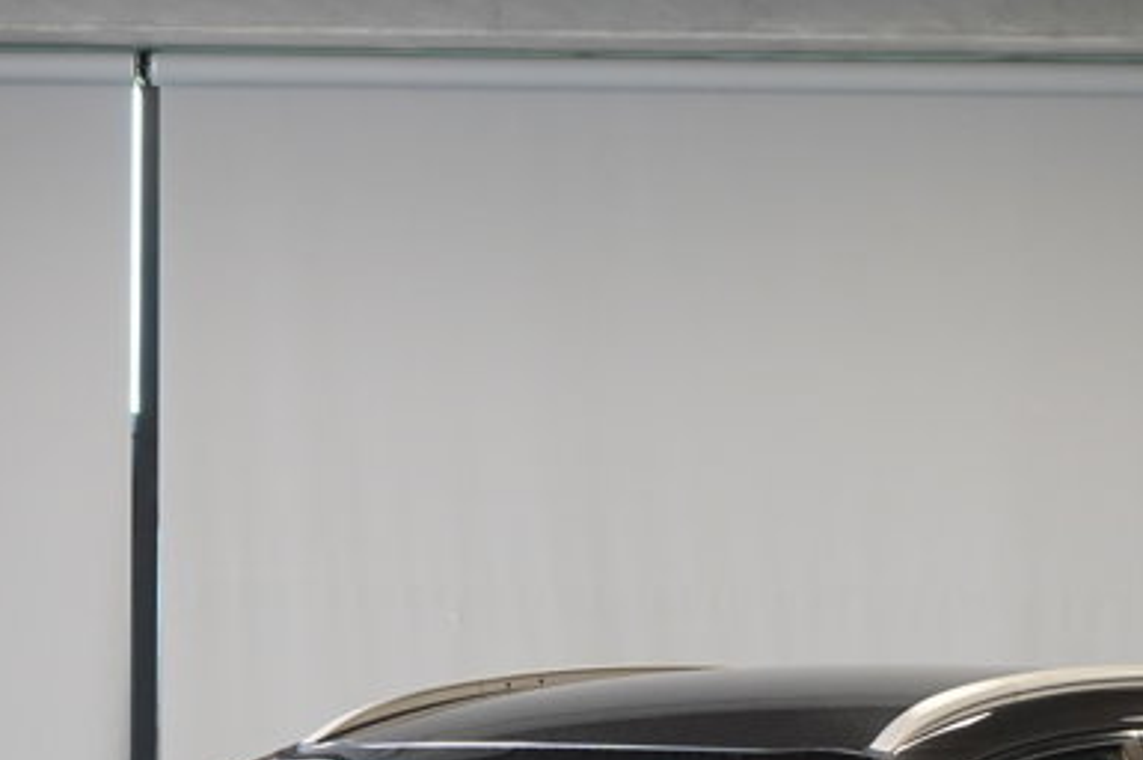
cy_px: 941
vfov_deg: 8.7
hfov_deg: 13.2
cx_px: 701
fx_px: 4949
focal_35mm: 156
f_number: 4.5
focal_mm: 50
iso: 1600
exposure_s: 1/160
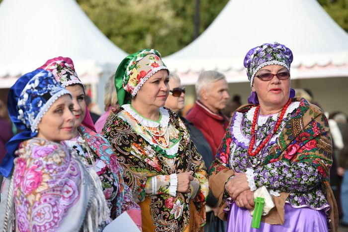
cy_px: 116
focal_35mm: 155
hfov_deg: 13.3
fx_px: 1498
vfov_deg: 8.8
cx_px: 174
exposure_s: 1/2000
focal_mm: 155
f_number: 6.3
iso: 1000
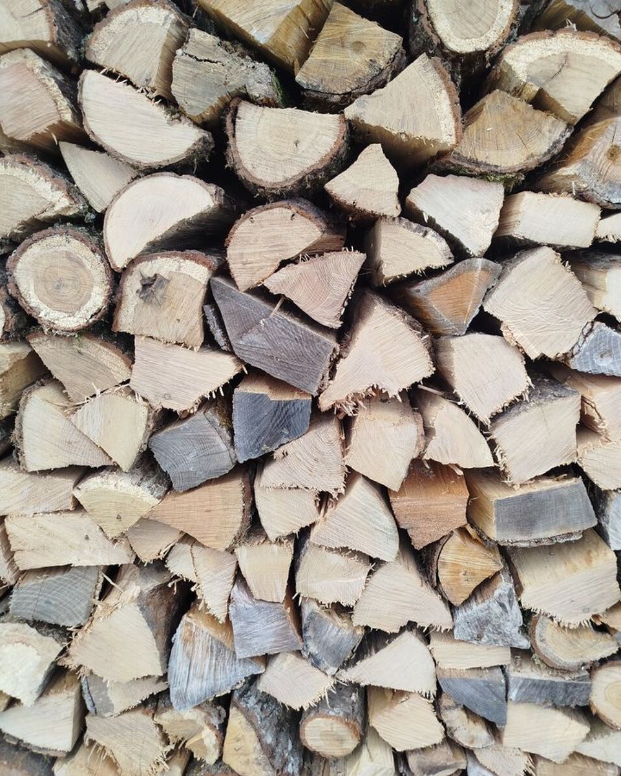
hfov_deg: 54.9
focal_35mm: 26
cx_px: 314
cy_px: 347
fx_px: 597
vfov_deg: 65.9
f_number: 1.7
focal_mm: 5.31
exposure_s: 1/100
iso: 80
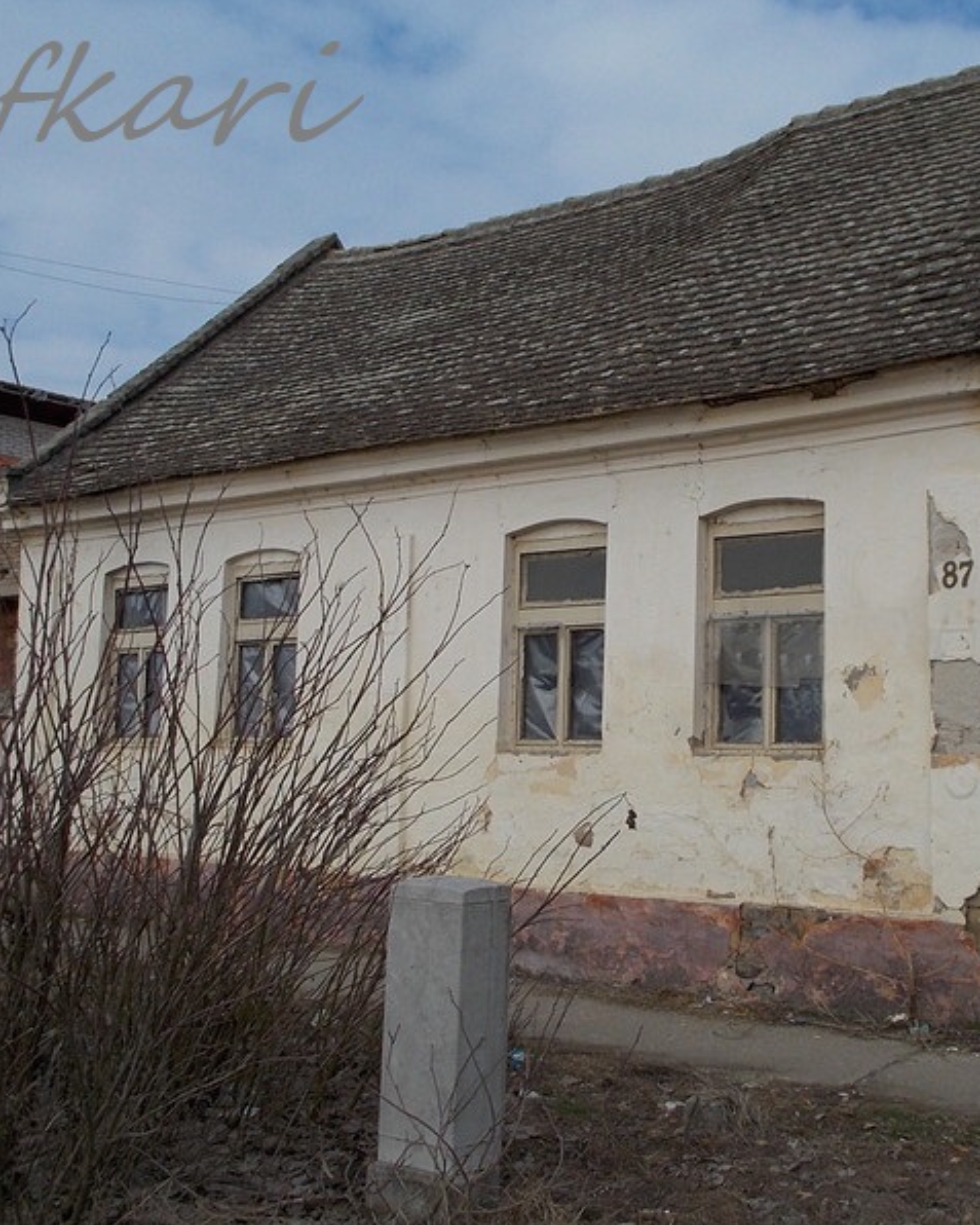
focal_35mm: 38
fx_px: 1377
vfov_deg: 47.9
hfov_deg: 38.9
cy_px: 612
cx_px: 610
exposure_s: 1/1250
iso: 80
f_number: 3.3
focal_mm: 4.1
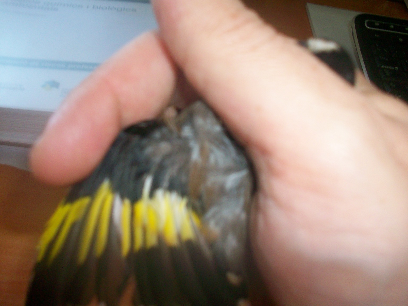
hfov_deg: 54.0
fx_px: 401
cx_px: 204
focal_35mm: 34
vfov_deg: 41.8
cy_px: 153
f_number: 2.8
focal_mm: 5.7
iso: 160
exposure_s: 1/60
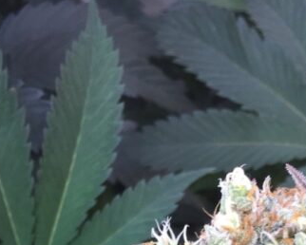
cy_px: 481
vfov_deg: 14.4
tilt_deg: -68.0
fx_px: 816
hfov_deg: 21.1
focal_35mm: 90
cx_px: 214
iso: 32
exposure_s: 1/120
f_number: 2.2
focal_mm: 4.15
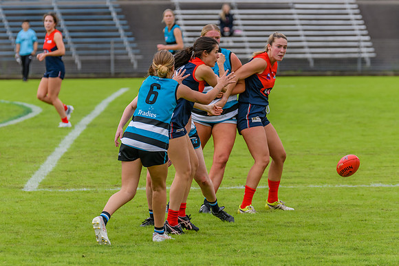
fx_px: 4503
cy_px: 150
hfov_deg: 5.1
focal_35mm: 406
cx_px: 201
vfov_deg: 3.4
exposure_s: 1/2000
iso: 800
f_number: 6.3
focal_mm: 310
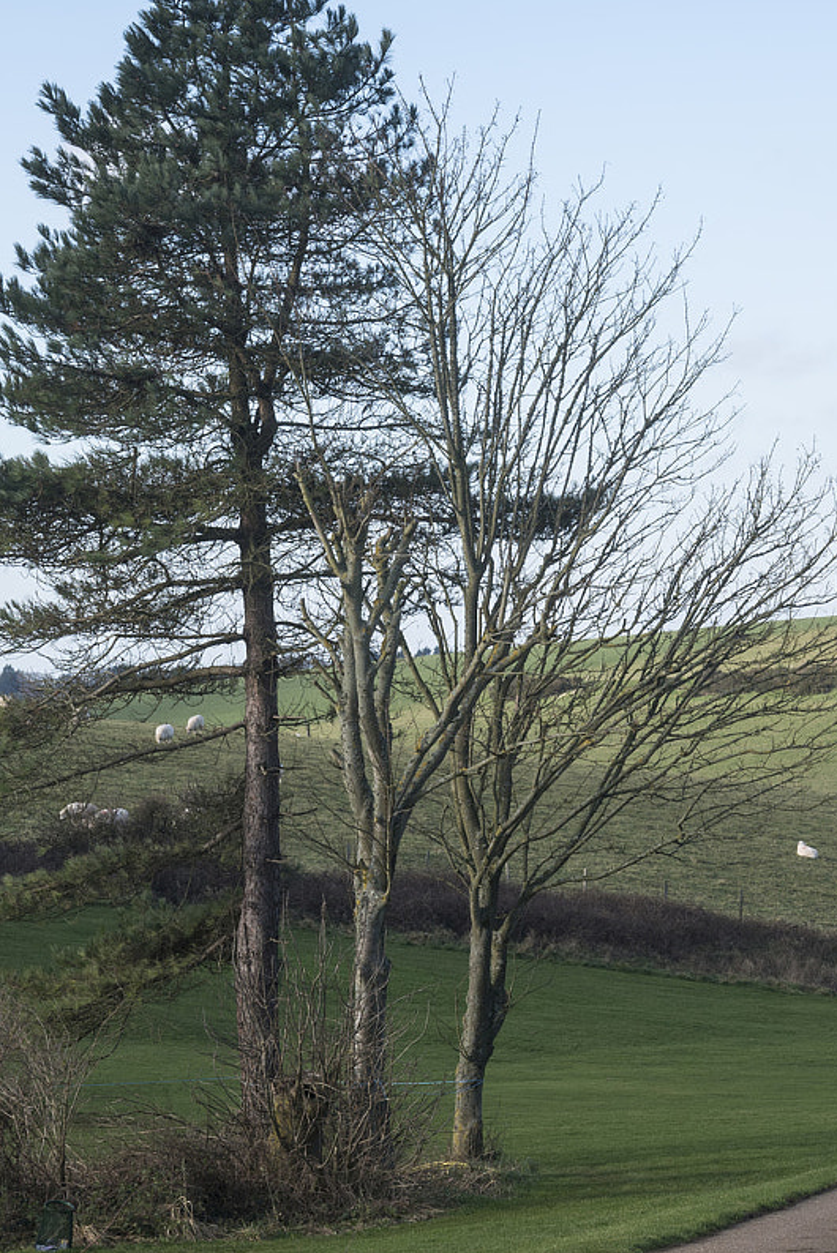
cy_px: 565
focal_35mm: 137
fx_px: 4773
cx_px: 502
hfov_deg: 10.0
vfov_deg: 15.0
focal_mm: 68
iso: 500
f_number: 11
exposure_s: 1/250
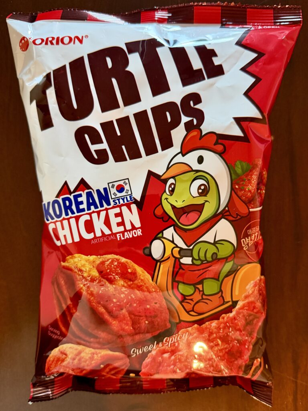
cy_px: 206
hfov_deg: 56.8
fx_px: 285
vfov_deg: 71.6
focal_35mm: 24
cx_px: 154
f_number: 1.78
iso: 500
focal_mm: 6.76
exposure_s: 1/60
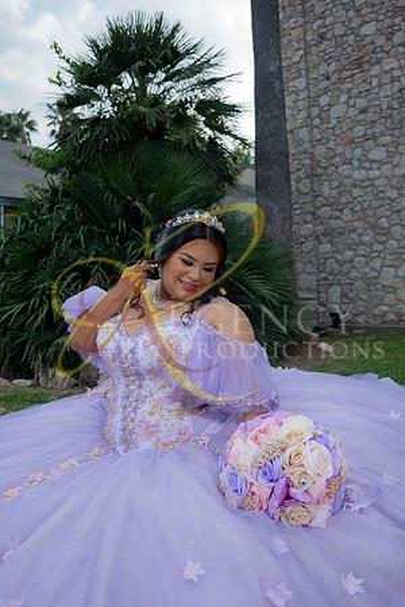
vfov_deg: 61.9
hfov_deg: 43.6
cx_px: 202
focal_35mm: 30
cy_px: 304
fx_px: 506
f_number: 2.8
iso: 125
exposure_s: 1/1000
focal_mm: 20
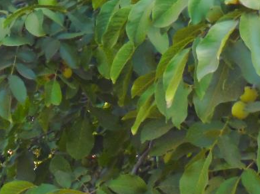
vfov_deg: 8.4
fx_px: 1329
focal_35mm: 177
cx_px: -208
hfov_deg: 10.5
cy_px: 118
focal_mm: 8.2
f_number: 3.8
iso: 125
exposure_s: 1/50
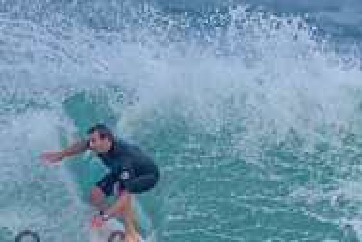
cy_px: 164
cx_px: 54
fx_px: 18984
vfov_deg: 0.7
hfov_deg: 1.1
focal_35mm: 1885
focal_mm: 500
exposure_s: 1/2000
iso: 360
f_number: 5.6
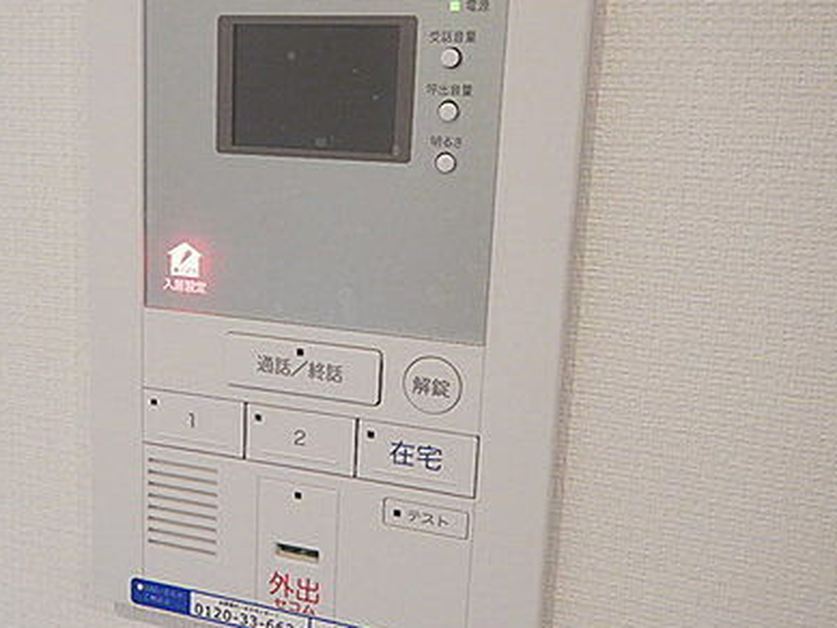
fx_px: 895
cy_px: 275
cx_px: 327
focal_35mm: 37
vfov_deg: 38.6
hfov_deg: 49.8
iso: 400
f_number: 2.8
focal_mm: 4.3
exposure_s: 1/60
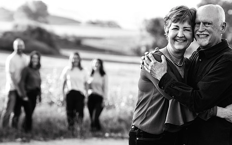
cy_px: 83
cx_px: 112
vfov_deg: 8.6
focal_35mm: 153
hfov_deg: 13.7
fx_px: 967
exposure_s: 1/160
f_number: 4
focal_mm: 111
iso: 125
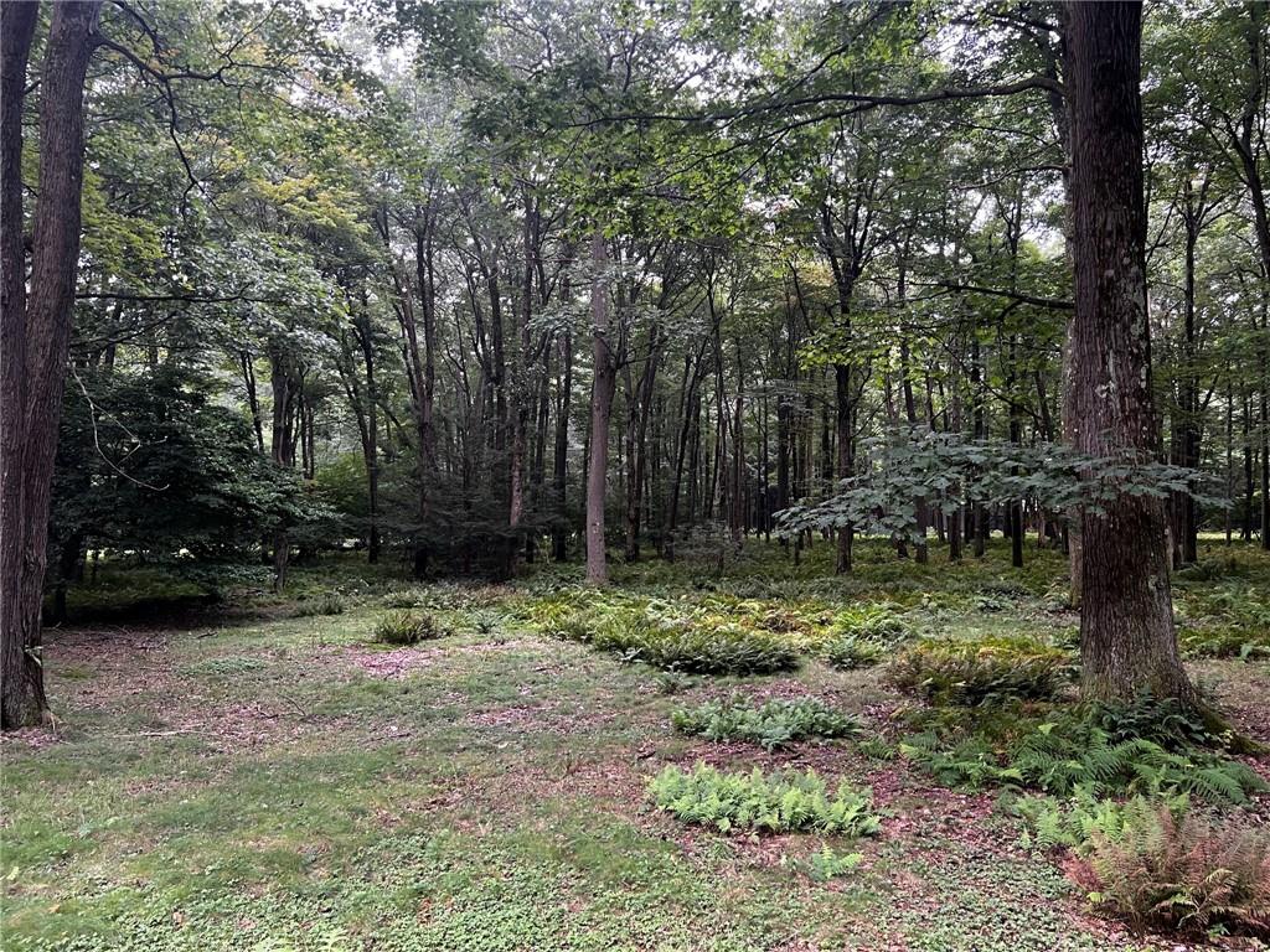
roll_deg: +0.6
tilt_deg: +0.9
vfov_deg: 53.1
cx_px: 635
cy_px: 476
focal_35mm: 26
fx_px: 954
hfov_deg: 67.3
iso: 200
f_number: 1.5
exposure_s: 1/60
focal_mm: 5.7
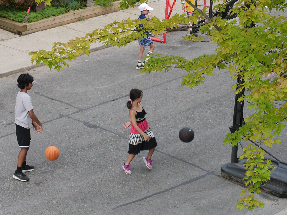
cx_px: 123
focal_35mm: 120
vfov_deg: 12.3
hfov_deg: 16.4
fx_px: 995
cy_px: 113
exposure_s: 1/200
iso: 100
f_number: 3.5
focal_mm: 35
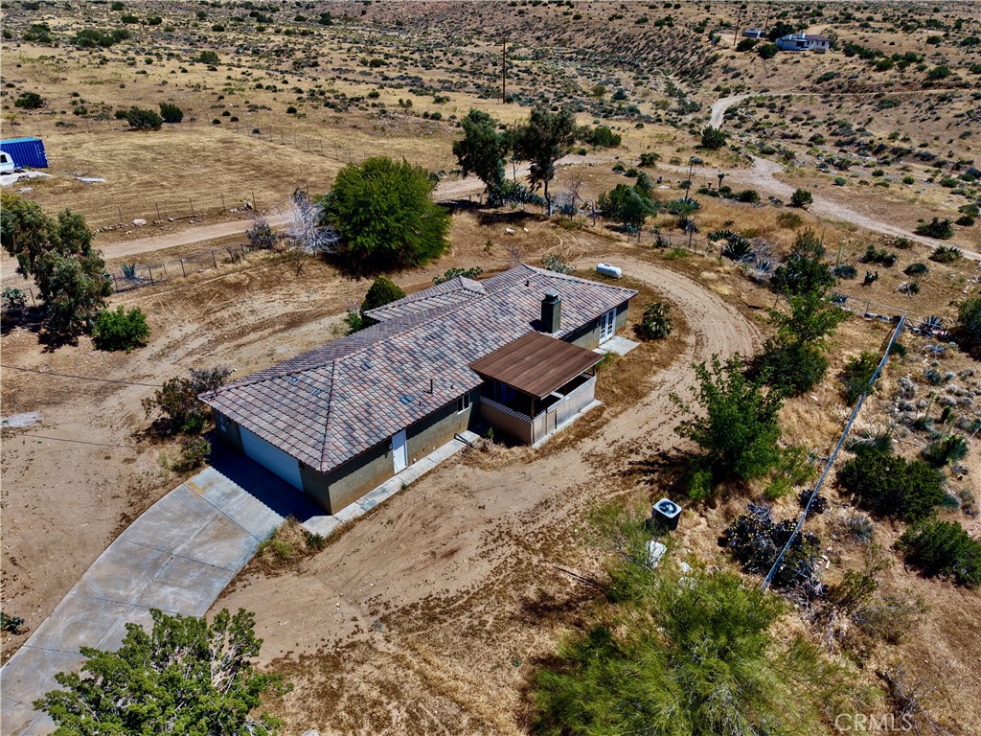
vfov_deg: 56.8
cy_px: 368
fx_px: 680
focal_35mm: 24
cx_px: 490
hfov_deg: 71.6
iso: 100
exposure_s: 1/4000
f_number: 1.8
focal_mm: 8.67
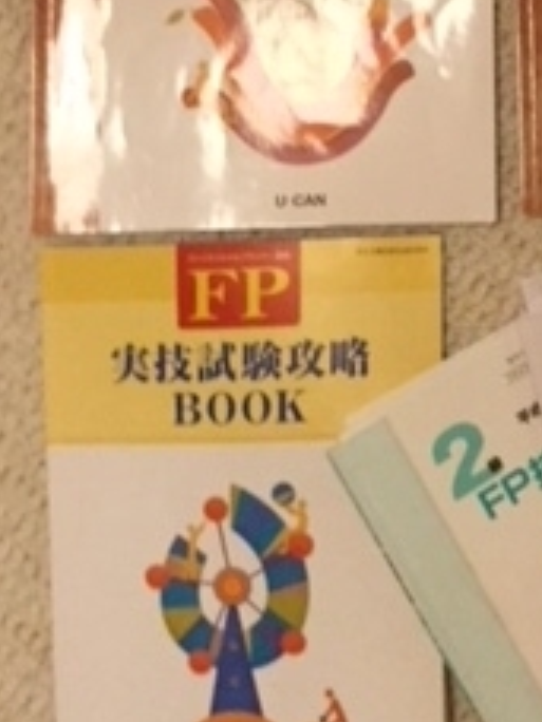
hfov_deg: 16.0
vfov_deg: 21.6
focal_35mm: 87
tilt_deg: -87.5
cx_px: 739
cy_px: -19
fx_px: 1816
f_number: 2.4
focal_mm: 3.3
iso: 200
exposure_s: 1/24
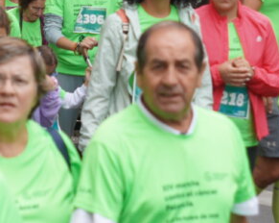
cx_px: 92
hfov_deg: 5.7
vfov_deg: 4.5
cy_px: 4
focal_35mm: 341
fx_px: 2813
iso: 125
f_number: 4.5
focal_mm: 55
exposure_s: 1/160
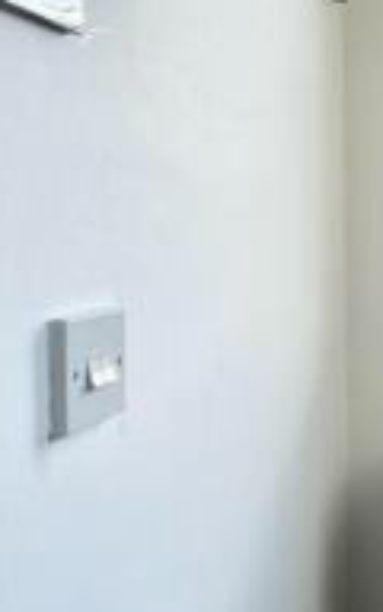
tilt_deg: +0.6
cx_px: 771
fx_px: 752
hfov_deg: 18.4
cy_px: 228
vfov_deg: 44.0
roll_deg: +0.7
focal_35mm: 45
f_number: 2.2
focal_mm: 2.22
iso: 40
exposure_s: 1/181
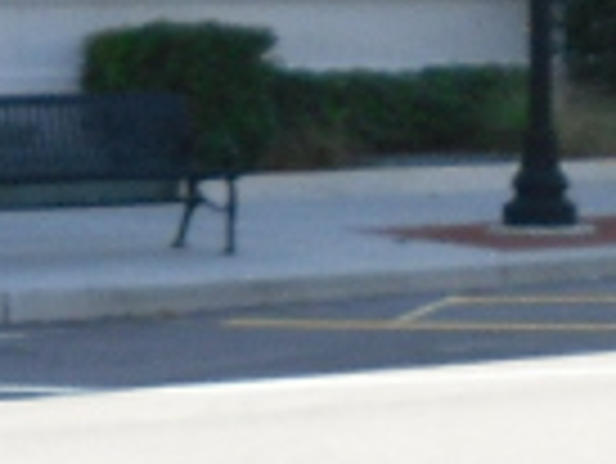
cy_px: -951
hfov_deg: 7.7
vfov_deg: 5.5
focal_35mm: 254
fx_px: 4524
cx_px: 679
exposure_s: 1/90
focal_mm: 6
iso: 80
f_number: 8.1
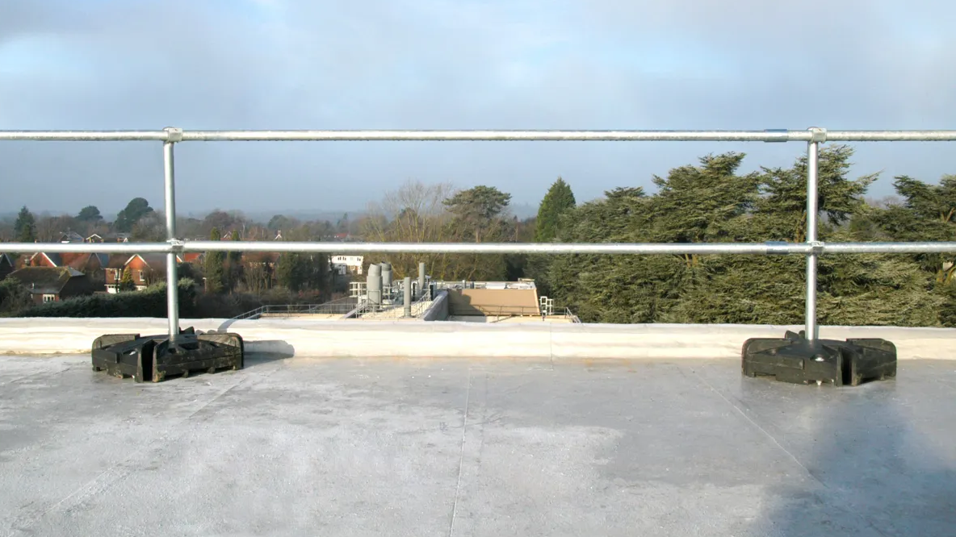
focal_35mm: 35
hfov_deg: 56.6
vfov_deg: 33.7
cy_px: 231
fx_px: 887
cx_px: 472
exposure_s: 1/500
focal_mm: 22
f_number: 13
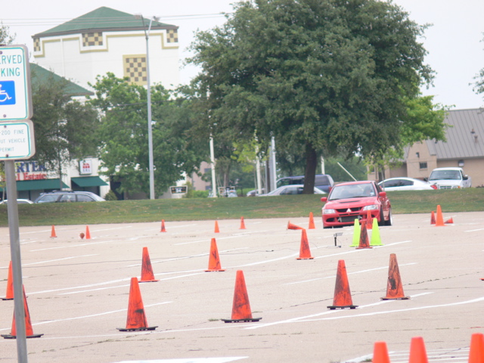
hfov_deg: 4.9
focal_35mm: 405
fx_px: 5663
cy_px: 182
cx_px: 242
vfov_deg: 3.7
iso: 100
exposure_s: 1/500
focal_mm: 85.6
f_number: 3.7
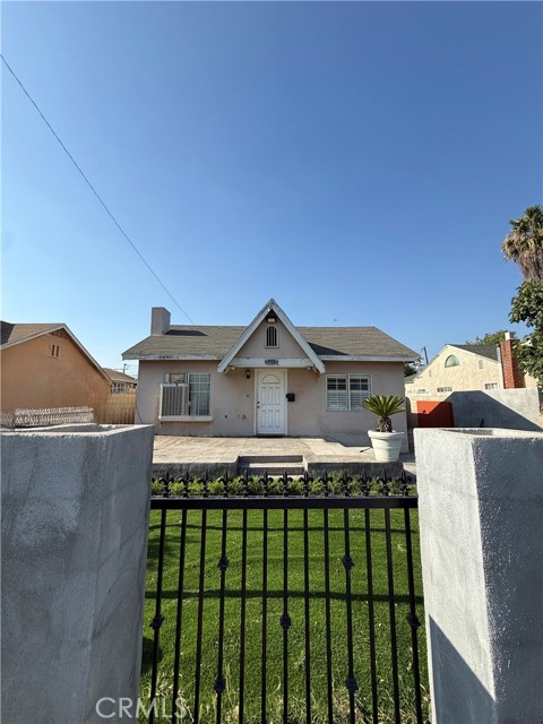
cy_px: 362
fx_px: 293
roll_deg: -0.8
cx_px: 272
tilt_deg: +8.0
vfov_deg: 102.1
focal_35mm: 14
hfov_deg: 85.7
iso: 50
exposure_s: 1/1399
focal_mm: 2.22
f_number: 2.2
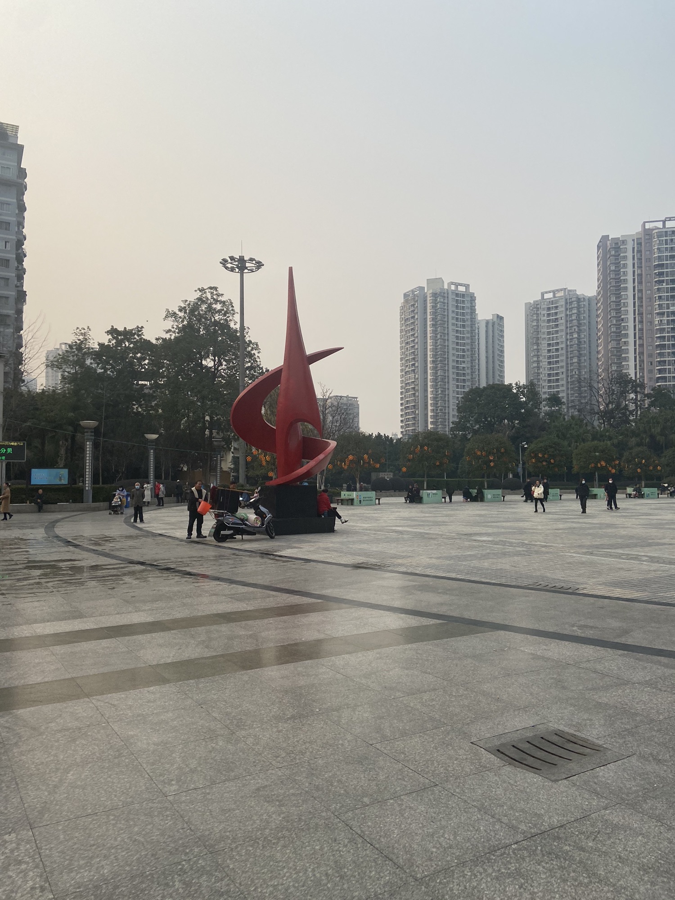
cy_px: 450
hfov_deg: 53.1
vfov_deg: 67.3
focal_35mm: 26
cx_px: 338
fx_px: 676
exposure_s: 1/1044
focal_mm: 4.25
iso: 32
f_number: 1.8
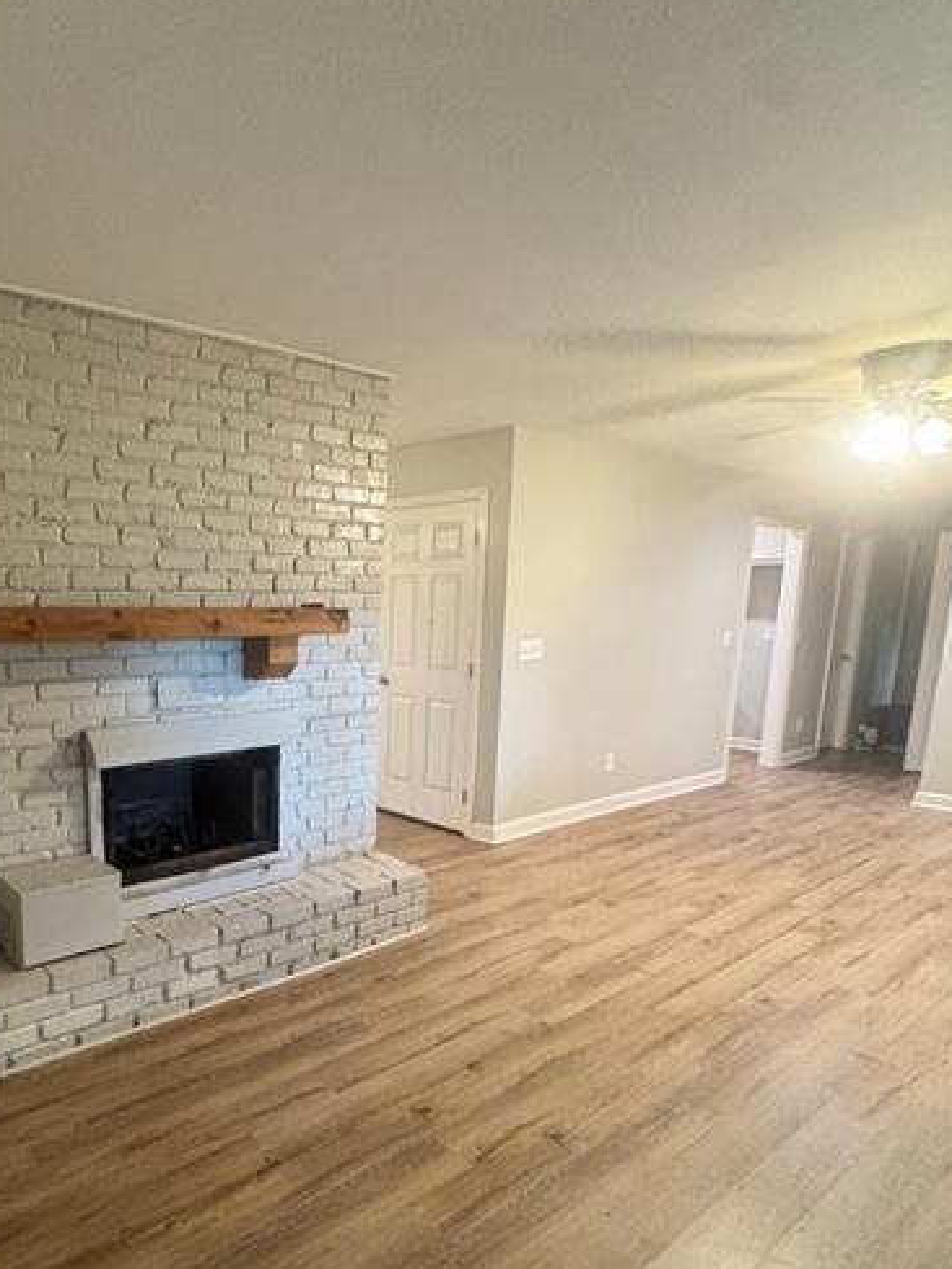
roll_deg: -0.3
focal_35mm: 22
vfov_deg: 75.6
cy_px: 753
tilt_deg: -11.7
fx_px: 806
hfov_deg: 58.4
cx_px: 257
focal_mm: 2.22
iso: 640
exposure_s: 1/60
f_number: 2.2
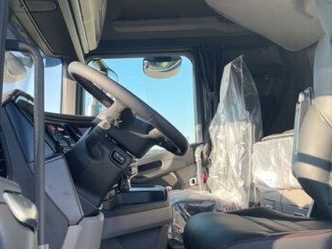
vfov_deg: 32.1
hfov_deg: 42.8
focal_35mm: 44
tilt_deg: +14.8
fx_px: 422
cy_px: 57
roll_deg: +3.2
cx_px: 141
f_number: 1.6
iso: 32
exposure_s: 1/309
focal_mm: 4.2
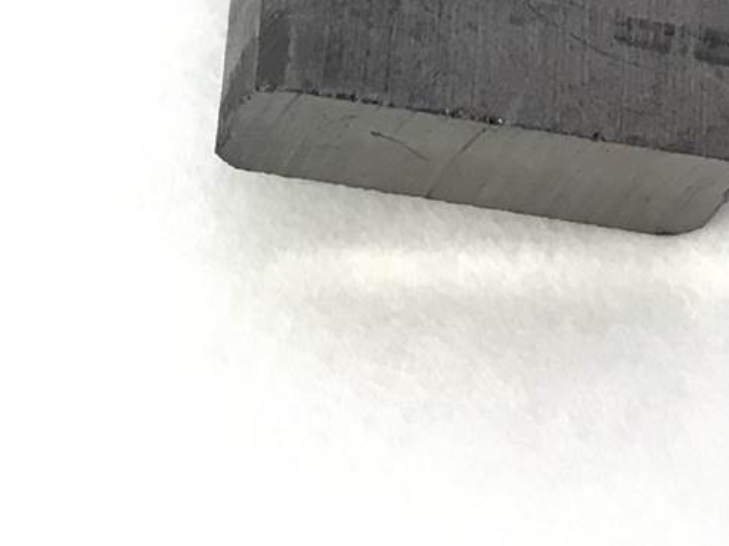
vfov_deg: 10.8
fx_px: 2673
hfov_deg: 15.3
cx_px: 21
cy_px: -510
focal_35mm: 127
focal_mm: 3.3
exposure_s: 1/30
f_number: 2.4
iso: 25
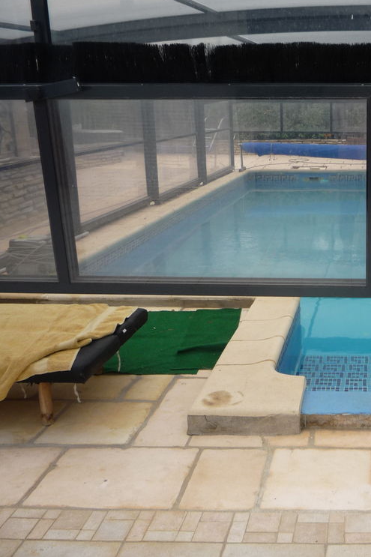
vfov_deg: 46.4
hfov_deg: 29.9
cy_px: 277
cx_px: 363
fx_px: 650
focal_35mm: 42
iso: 100
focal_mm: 5.2
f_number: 4
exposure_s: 1/250
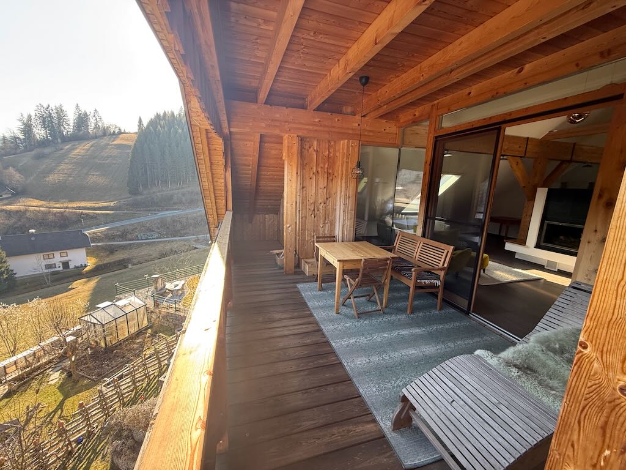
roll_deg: -1.9
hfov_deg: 102.1
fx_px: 253
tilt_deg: -10.6
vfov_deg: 85.7
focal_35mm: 14
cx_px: 313
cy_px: 235
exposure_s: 1/99
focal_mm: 2.22
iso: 80
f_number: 2.2
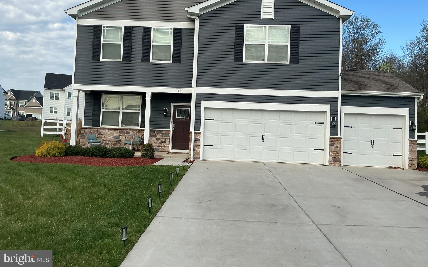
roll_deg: -3.2
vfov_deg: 40.4
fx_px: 362
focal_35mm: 31
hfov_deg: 61.2
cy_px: 106
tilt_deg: +6.0
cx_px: 216
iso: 25
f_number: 1.8
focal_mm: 3
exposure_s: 1/1412
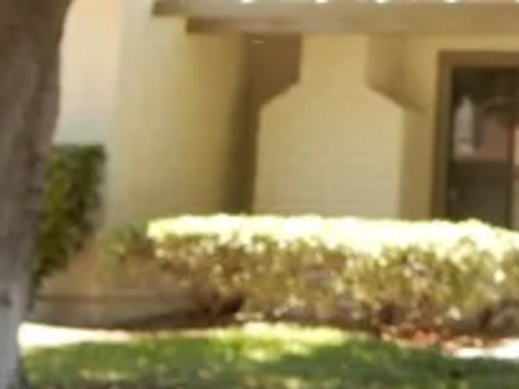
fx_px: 1649
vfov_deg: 13.4
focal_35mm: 110
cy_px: 64
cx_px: 752
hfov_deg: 16.5
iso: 250
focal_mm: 5.4
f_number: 4
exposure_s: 1/250
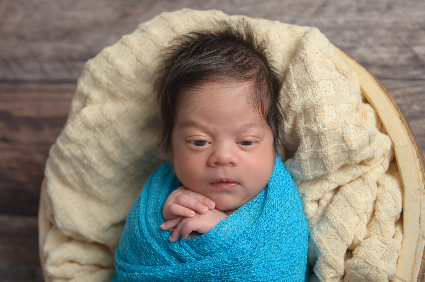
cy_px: 141
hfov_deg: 35.1
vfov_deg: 23.7
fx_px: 672
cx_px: 212
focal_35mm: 57
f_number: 3.2
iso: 100
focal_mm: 38
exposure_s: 1/200
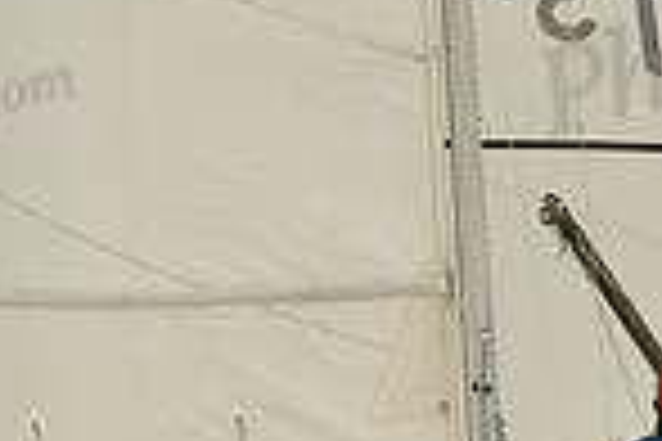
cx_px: 311
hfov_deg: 2.6
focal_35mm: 788
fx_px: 14489
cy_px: 731
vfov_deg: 1.7
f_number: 9
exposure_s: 1/1000
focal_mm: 200
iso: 400
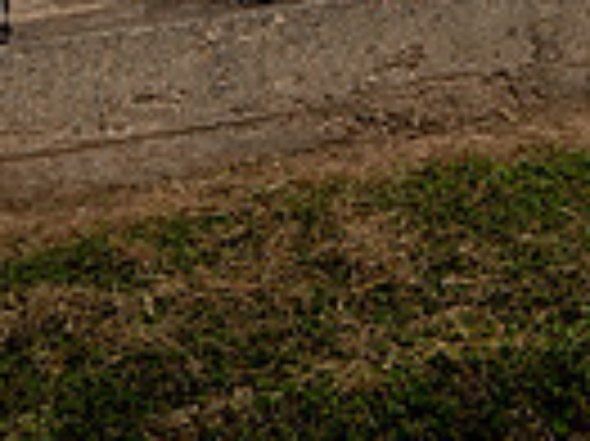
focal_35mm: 96
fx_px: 1635
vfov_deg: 12.6
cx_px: 302
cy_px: -558
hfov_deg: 20.5
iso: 100
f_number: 8
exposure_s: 1/250
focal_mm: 29
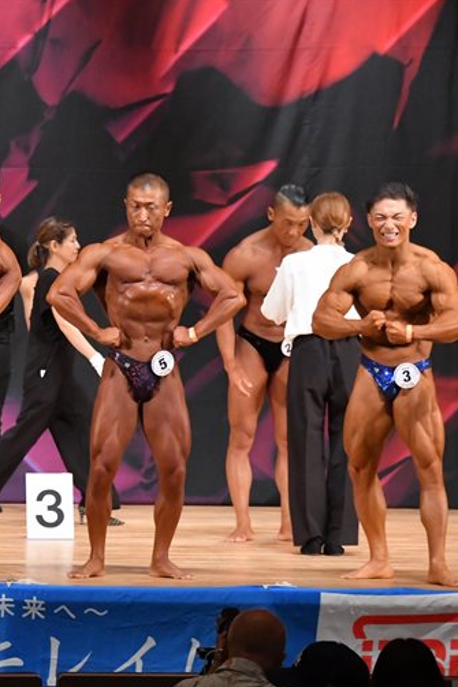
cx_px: 44
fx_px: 5117
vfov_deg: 7.7
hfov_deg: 5.1
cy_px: 346
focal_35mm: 268
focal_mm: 116
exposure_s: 1/400
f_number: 5.6
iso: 6400
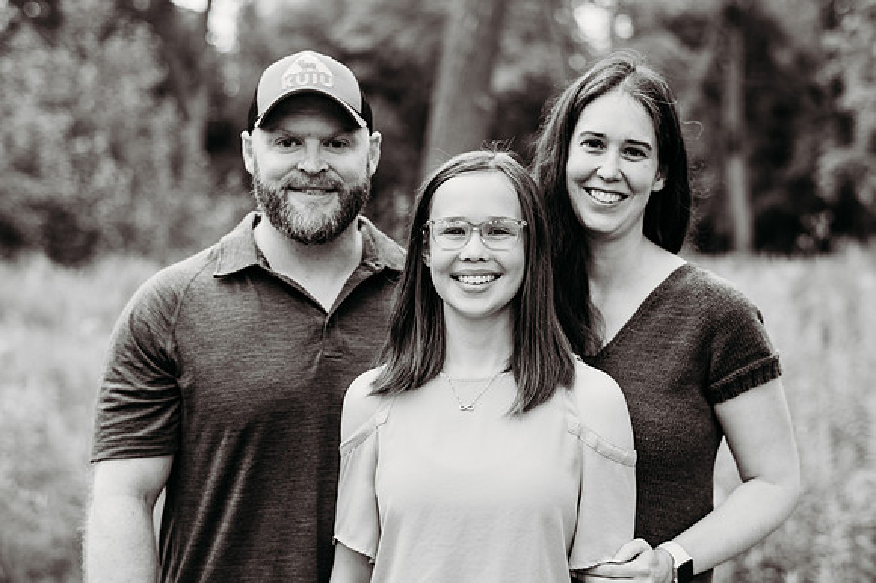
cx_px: 438
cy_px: 292
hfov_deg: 34.5
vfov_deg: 23.4
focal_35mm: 58
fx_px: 1410
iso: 400
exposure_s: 1/250
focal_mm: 58
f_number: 2.8
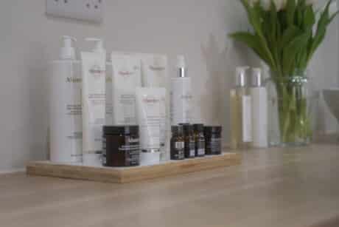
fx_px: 603
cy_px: 114
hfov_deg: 31.4
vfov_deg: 21.3
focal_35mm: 64
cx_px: 170
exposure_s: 1/100
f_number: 2.8
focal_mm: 64
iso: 400
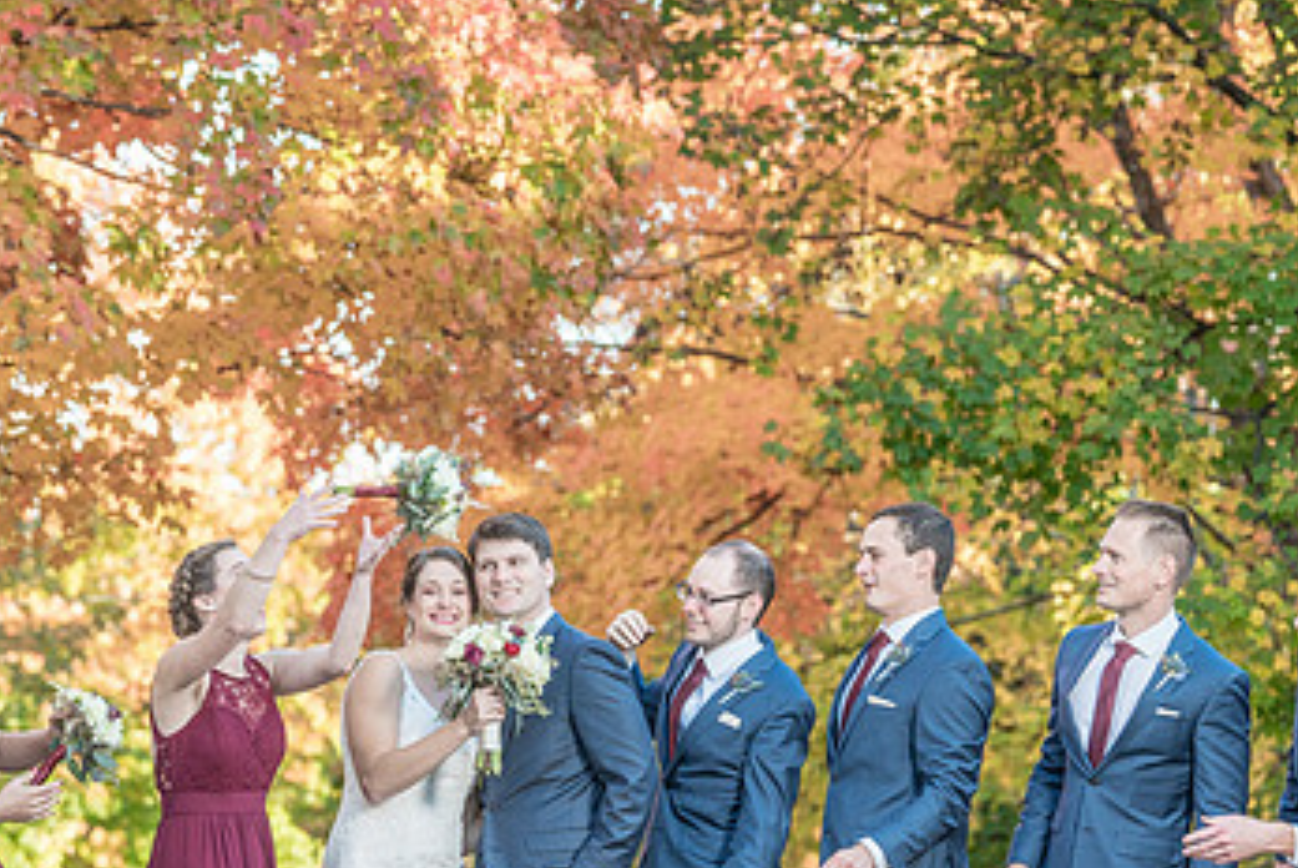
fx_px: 9779
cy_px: 663
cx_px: 449
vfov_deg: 5.1
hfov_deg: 7.6
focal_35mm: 271
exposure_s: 1/250
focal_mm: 147
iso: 800
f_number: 5.6
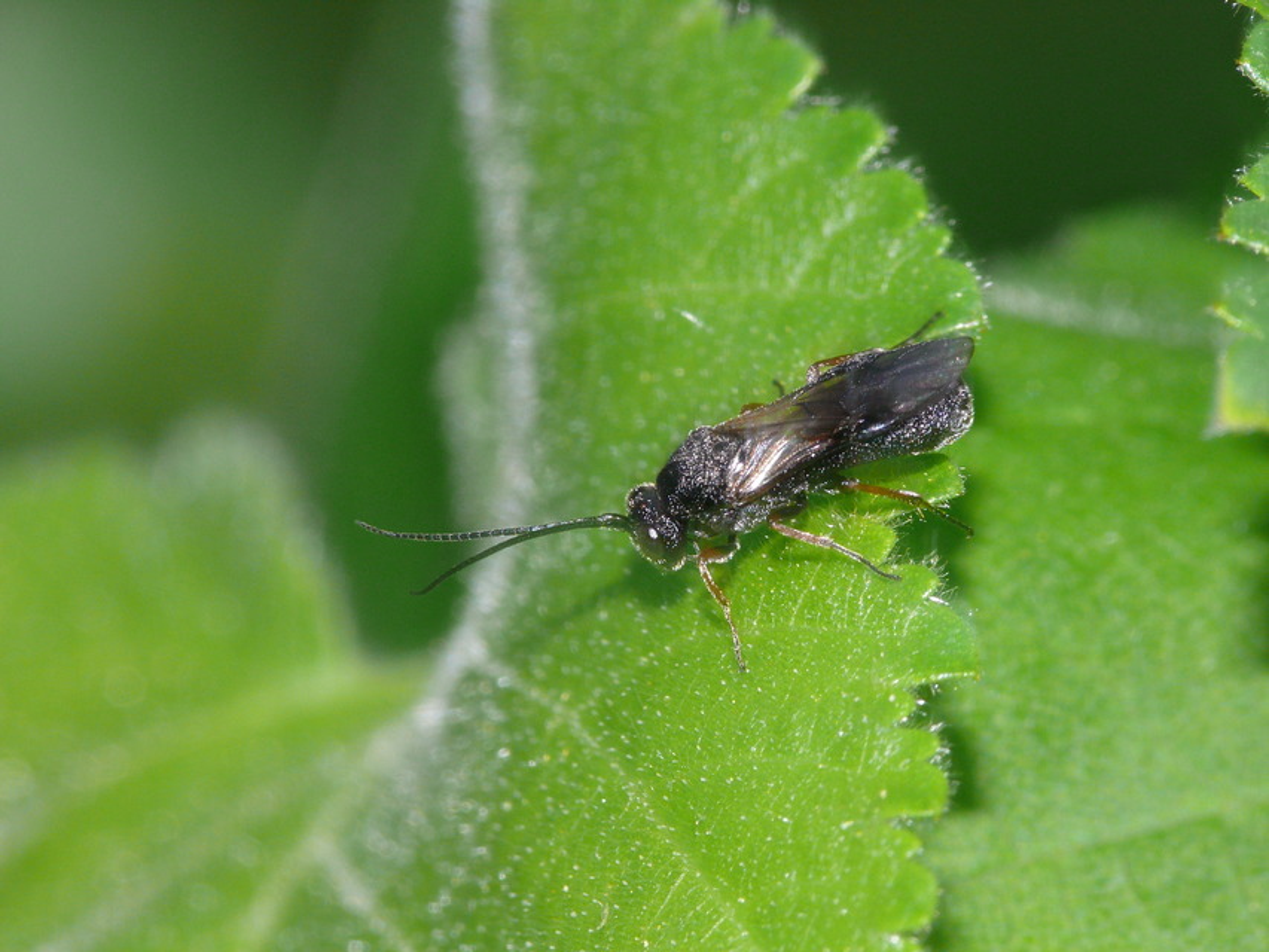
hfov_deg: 4.7
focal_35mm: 420
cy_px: 476
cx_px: 634
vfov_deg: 3.5
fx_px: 15399
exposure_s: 1/30
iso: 200
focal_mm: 88.8
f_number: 11
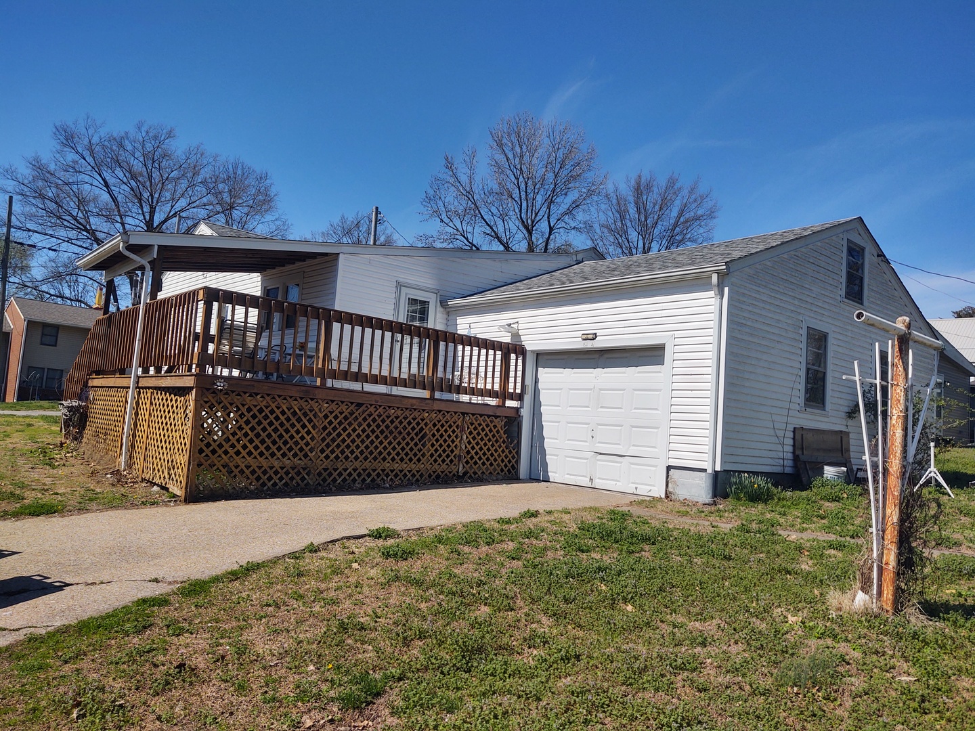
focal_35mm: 27
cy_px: 366
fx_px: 760
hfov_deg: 65.3
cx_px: 488
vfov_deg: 51.4
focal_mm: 4.75
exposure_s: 1/8542
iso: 100
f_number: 1.7
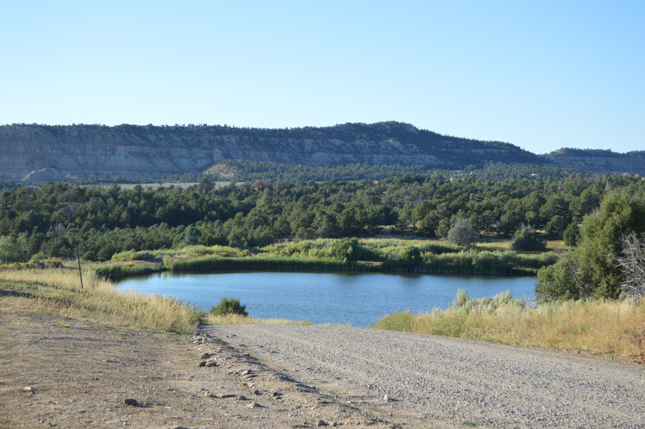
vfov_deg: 18.1
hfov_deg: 27.0
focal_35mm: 75
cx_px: 322
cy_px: 214
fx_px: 1342
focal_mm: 50
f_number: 7.1
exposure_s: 1/200
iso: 100
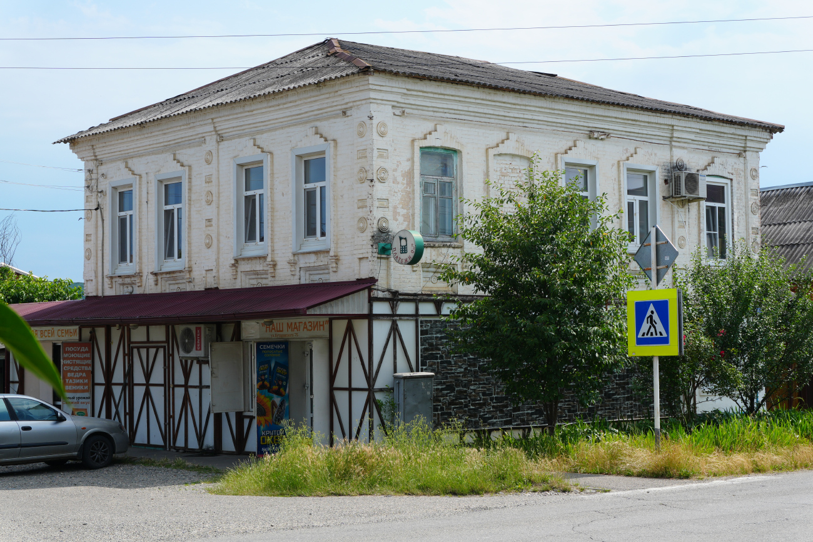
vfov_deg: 20.6
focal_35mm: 66
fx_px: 1491
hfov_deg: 30.5
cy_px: 271
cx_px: 406
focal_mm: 44
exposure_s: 1/125
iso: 100
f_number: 10
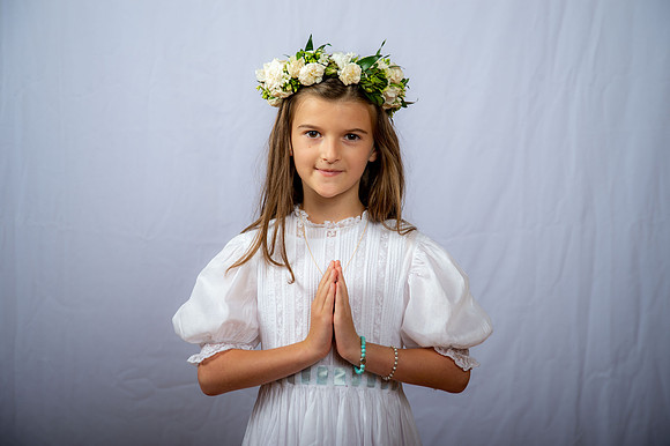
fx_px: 1302
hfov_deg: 28.9
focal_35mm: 70
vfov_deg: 19.4
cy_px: 223
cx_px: 335
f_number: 6.3
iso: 250
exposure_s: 1/200
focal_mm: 70
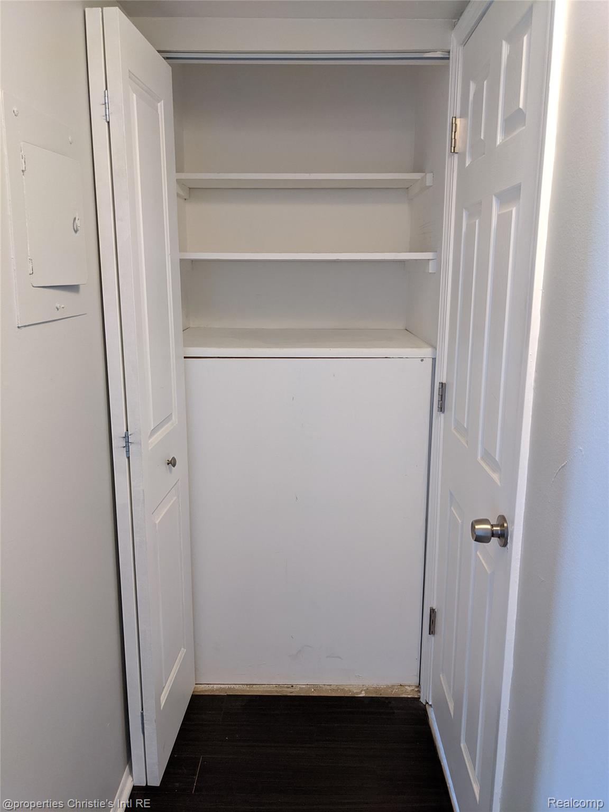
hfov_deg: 51.4
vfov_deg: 65.3
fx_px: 633
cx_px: 304
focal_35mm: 27
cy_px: 406
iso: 194
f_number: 1.73
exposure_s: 1/24
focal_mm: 4.38
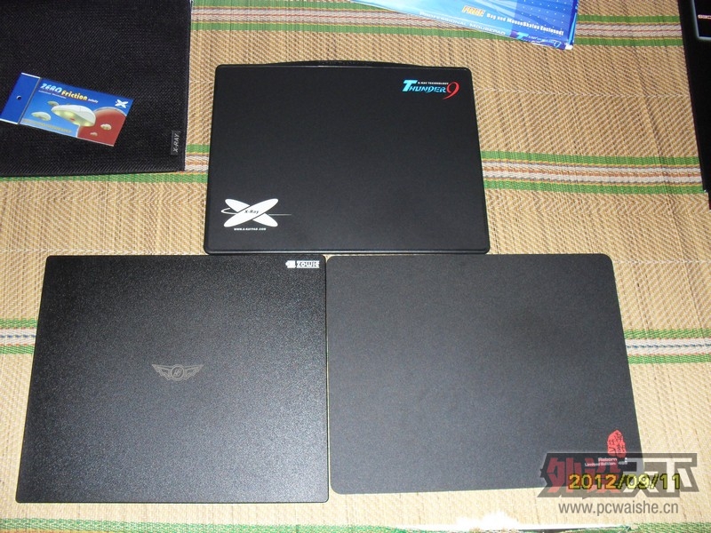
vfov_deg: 40.7
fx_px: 719
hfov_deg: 52.6
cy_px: 266
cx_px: 356
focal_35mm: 35
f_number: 3.2
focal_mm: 6.3
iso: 200
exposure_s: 1/45
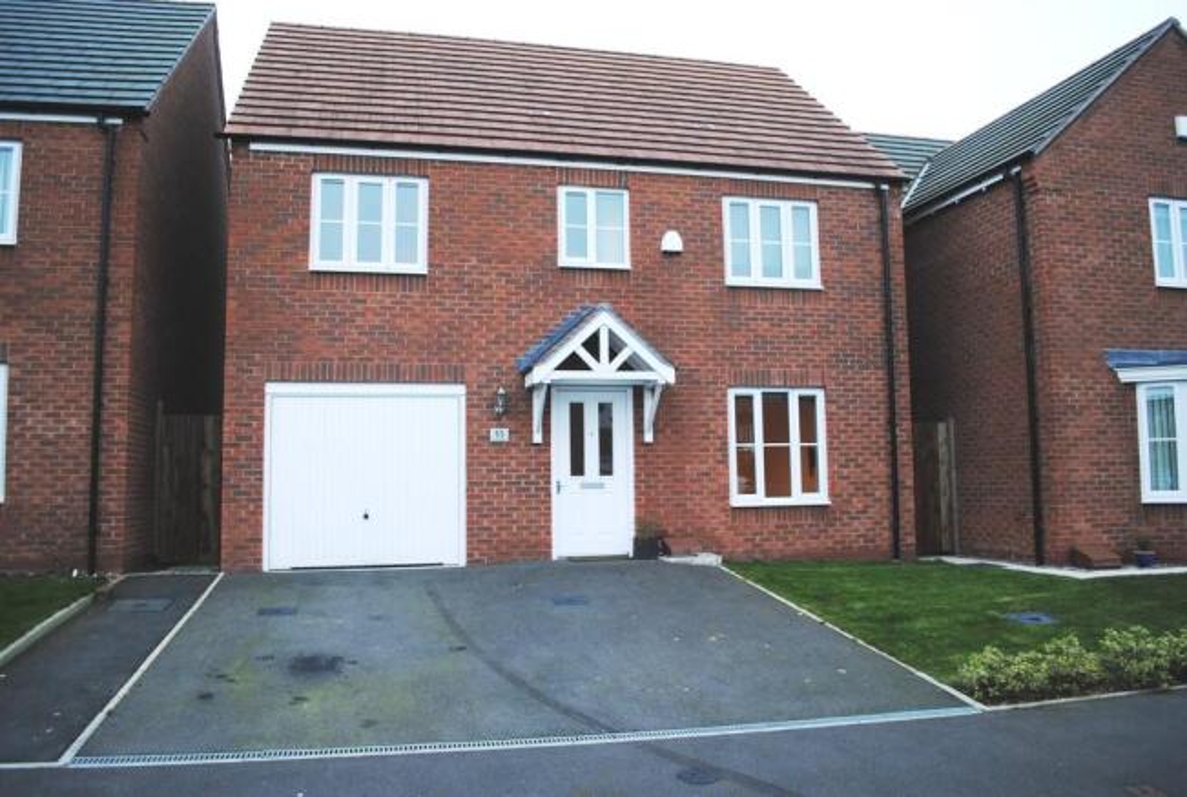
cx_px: 594
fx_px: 892
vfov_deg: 48.1
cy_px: 398
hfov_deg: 67.3
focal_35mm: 27
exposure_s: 1/30
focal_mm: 18
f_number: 3.5
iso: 220
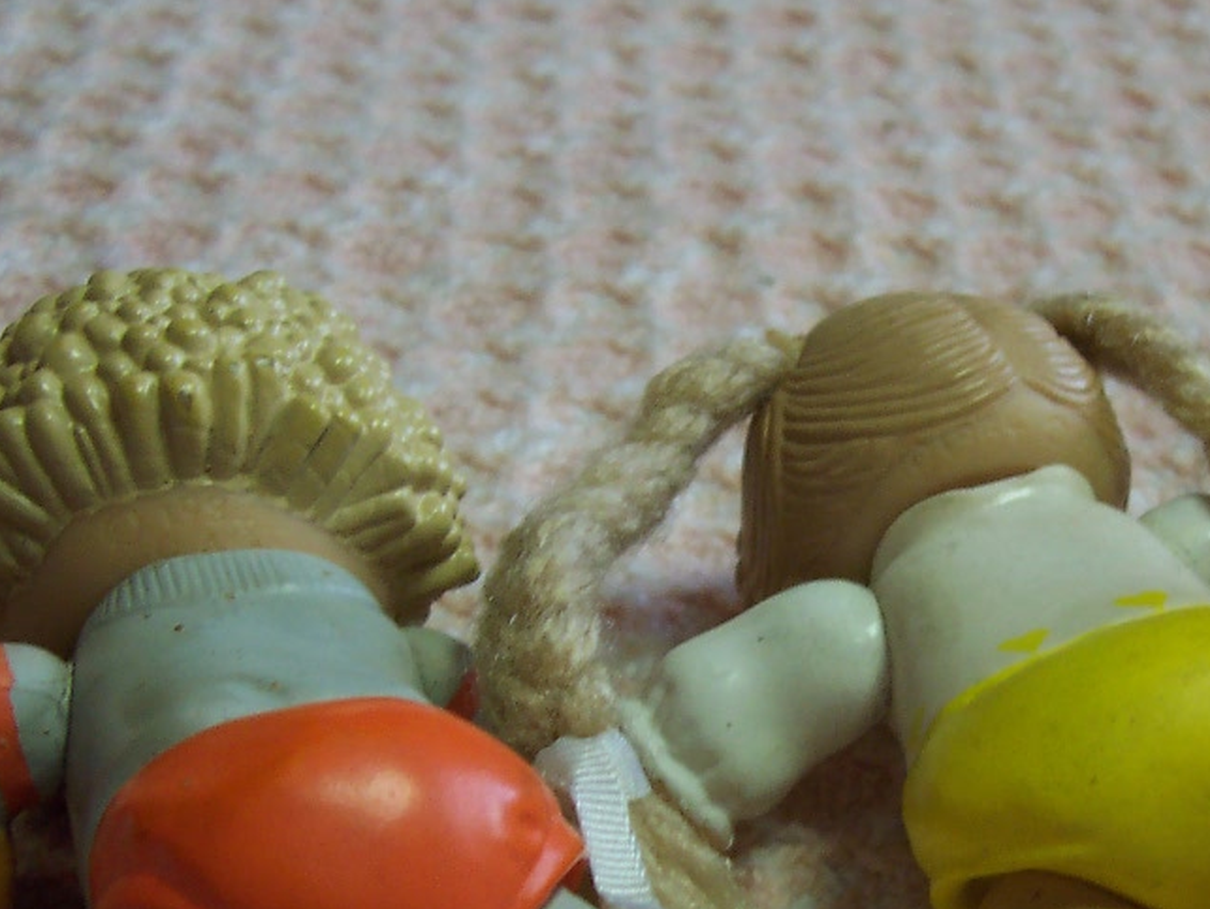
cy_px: 681
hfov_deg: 27.7
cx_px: 937
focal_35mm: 69
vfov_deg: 21.2
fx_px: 2413
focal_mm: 5.6
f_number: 2.8
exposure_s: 1/90
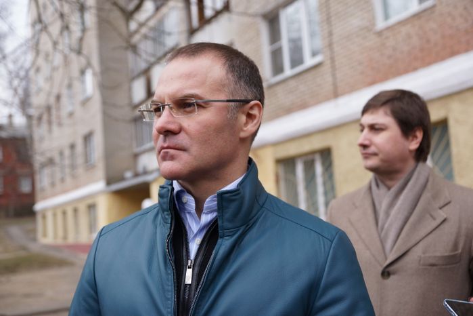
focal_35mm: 45
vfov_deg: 29.9
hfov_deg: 43.6
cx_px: 236
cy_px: 158
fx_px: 591
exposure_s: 1/1000
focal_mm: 30
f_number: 2.8
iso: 500
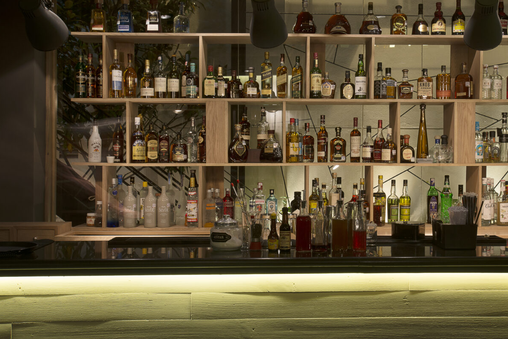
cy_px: 169
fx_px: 635
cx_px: 324
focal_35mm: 45
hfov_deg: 43.2
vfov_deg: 29.9
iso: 160
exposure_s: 3
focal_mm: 35
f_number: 9
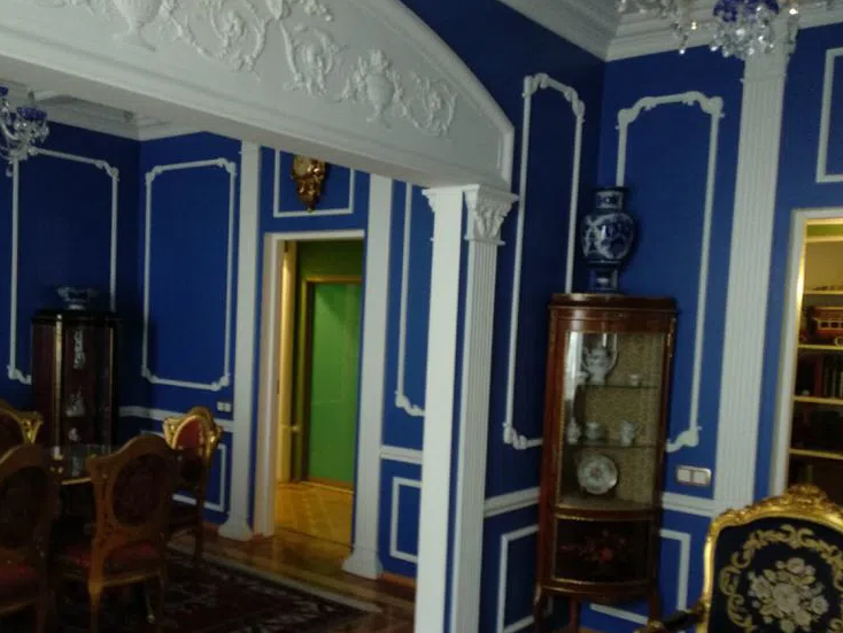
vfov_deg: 41.6
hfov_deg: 53.8
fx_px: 828
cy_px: 376
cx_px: 376
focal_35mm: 34
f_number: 2.2
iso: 800
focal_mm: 3.81
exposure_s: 1/17
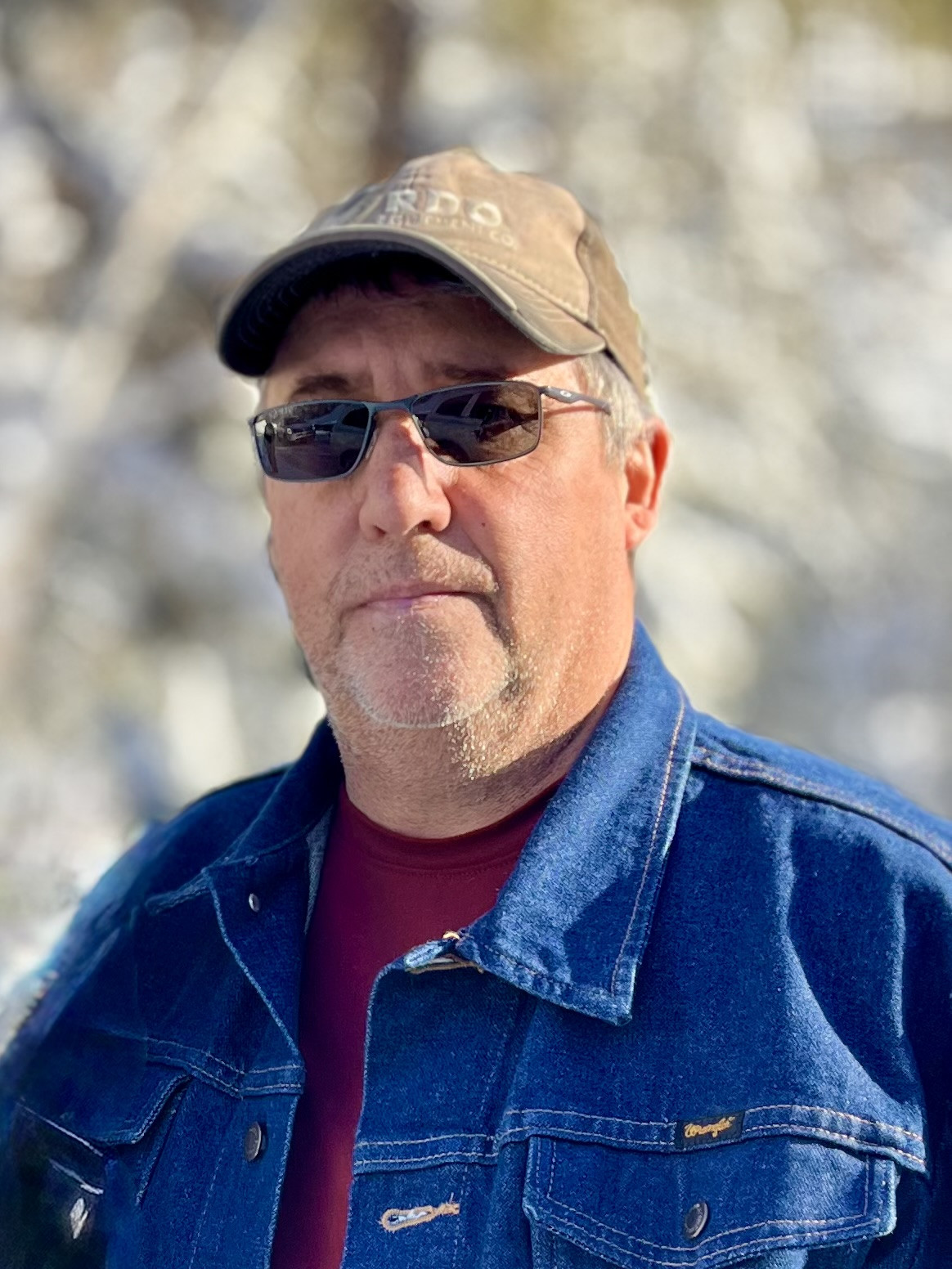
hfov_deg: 53.1
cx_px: 476
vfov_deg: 67.3
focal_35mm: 26
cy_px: 634
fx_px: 953
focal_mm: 5.1
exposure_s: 1/537
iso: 50
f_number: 1.6
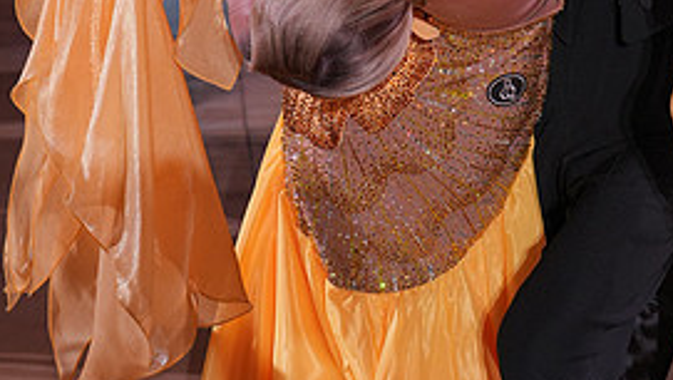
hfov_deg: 17.6
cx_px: 471
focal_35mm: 121
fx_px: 2161
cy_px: -179
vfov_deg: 9.8
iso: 1600
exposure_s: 1/400
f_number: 4
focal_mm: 54
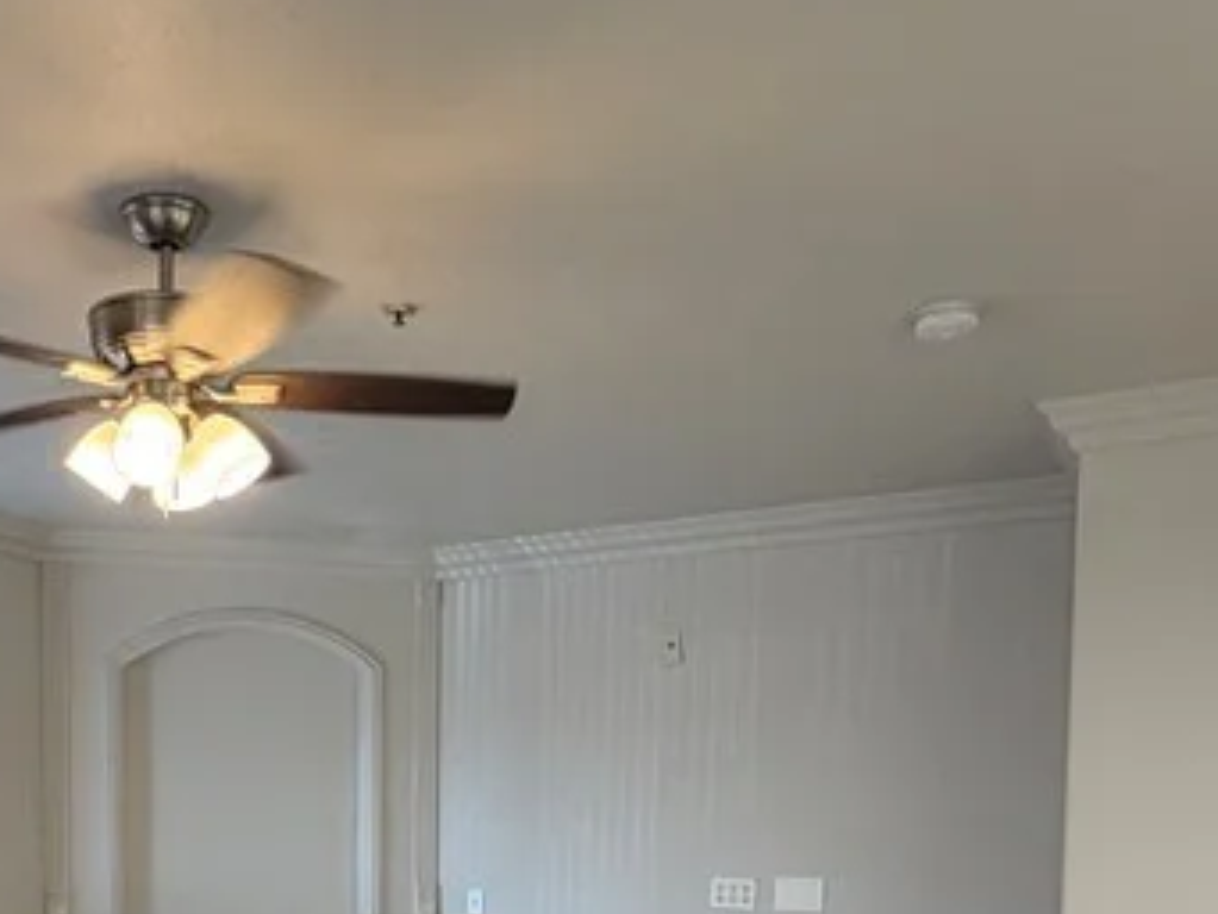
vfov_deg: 31.3
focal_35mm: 42
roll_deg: -0.3
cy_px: 957
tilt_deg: -4.2
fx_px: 1478
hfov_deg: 43.6
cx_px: 332
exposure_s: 1/120
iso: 200
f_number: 2.2
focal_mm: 2.22
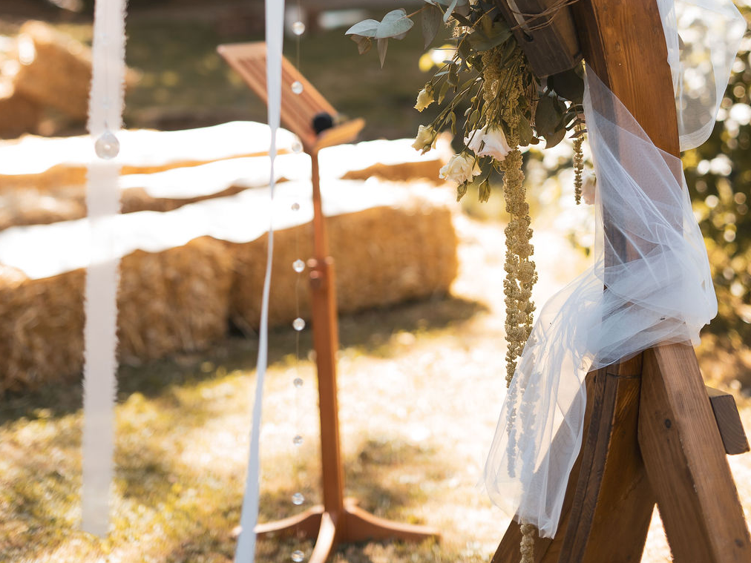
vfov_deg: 19.6
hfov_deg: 26.7
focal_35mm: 73
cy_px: 2
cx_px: 376
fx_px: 1584
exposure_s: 1/250
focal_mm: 50
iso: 80
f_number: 2.2
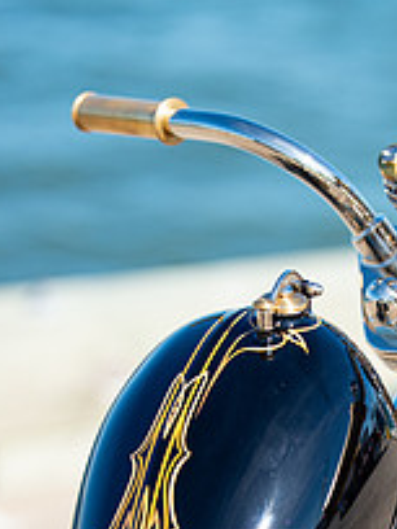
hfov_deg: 6.3
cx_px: 335
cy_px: 480
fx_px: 3624
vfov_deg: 8.3
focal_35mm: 237
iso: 100
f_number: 9
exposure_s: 1/1600
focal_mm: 112
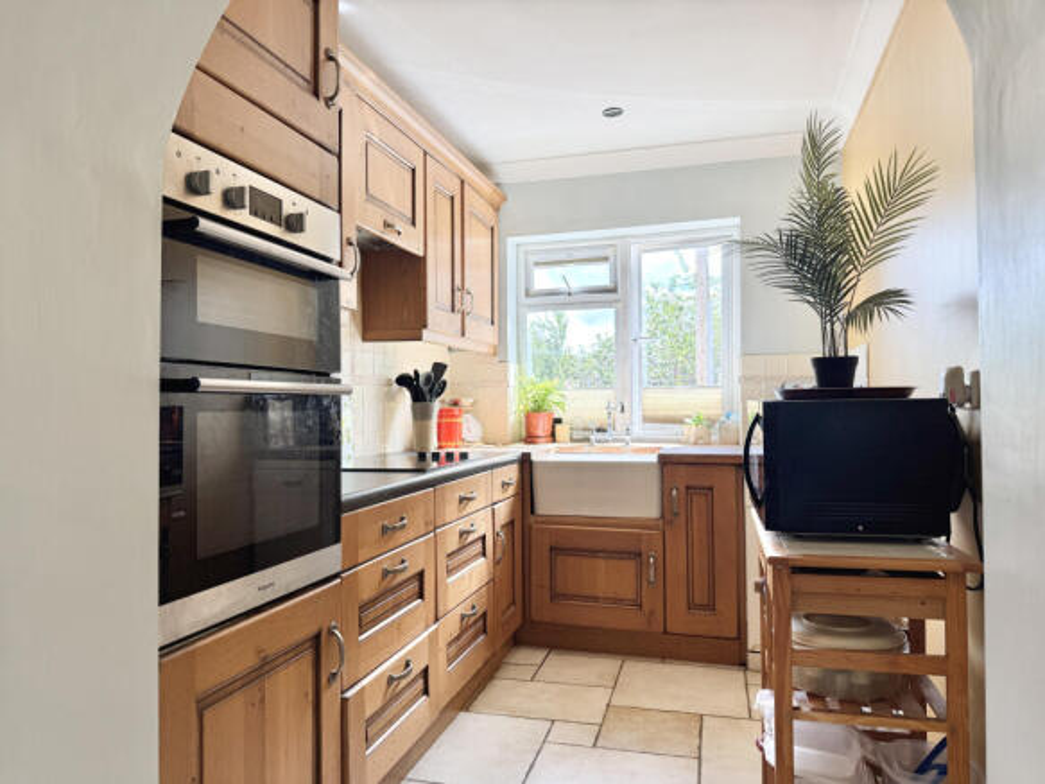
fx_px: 724
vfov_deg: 56.8
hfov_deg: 71.6
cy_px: 392
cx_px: 522
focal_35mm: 24
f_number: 1.78
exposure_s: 1/238
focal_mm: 6.76
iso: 80
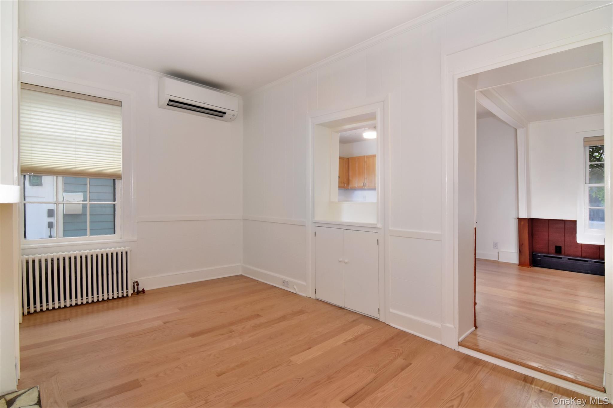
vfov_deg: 72.0
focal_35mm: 16
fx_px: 281
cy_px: 204
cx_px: 306
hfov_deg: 95.0
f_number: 11
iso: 640
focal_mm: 11
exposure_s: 1/30
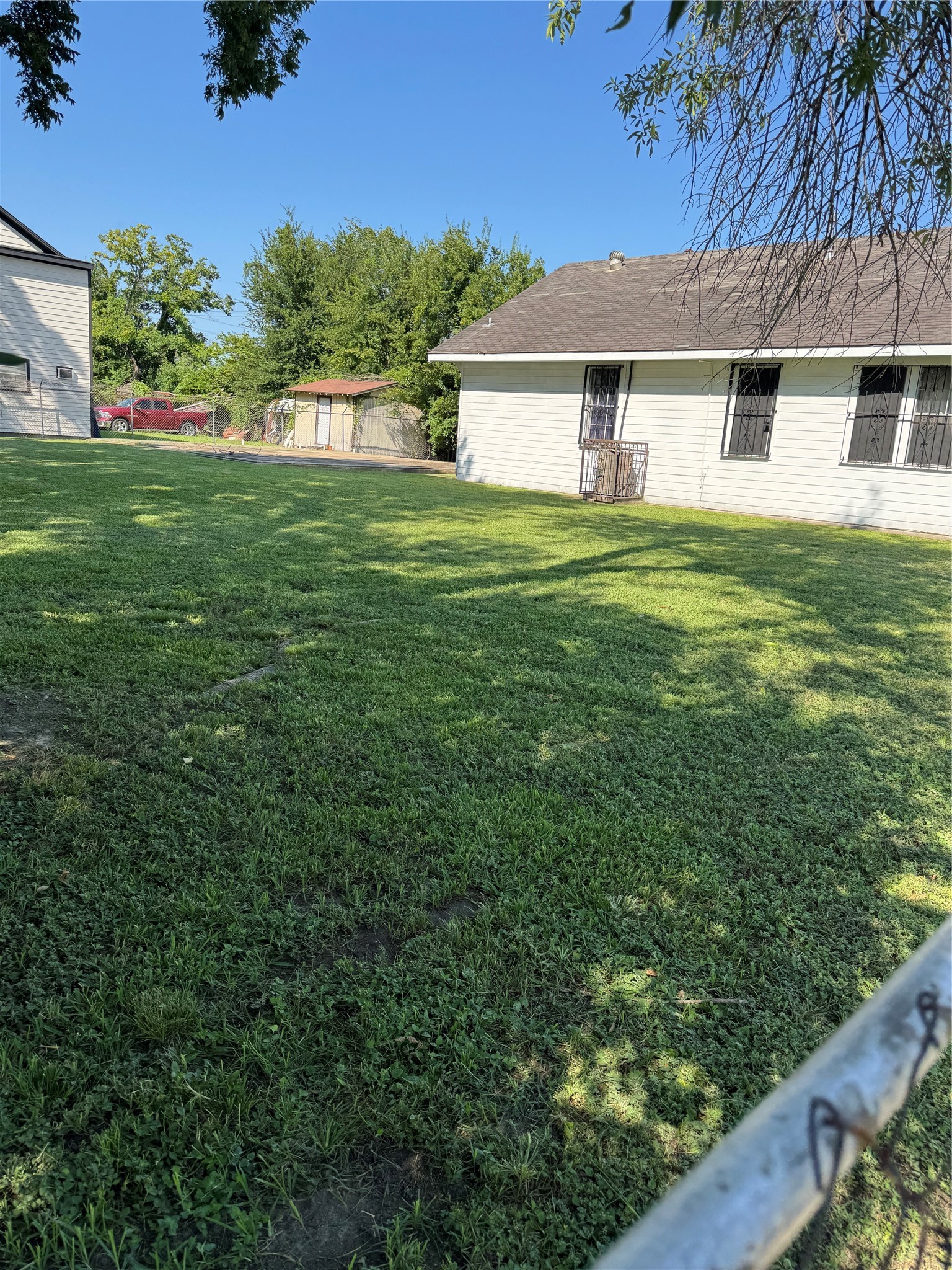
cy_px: 635
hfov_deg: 56.8
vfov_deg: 71.6
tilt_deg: -11.3
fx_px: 880
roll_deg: -4.1
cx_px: 476
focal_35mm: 24
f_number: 1.78
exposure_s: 1/2041
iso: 80
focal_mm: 6.76
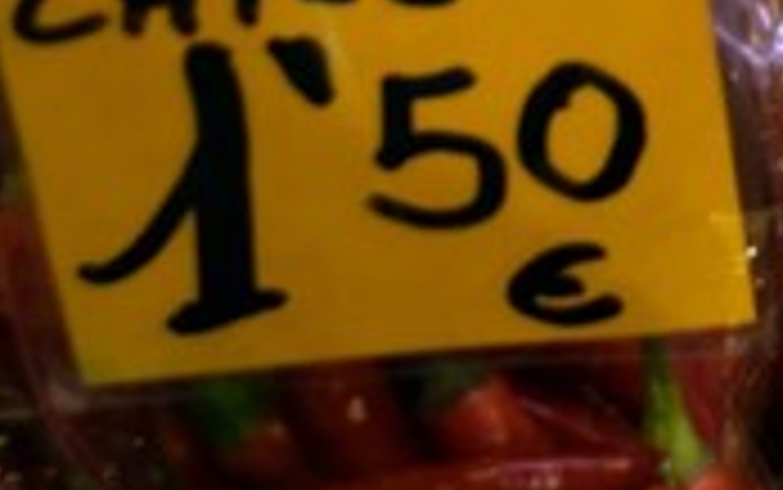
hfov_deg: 12.2
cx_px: 1465
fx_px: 3310
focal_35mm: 155
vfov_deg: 8.1
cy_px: -494
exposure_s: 1/125
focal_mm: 22
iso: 400
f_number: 5.6
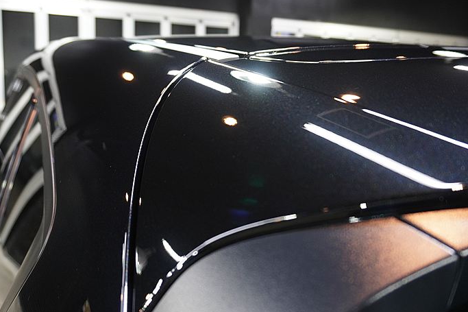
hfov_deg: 53.1
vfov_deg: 36.8
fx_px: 468
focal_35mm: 36
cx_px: 248
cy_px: 144
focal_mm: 16
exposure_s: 1/30
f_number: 3.5
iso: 640
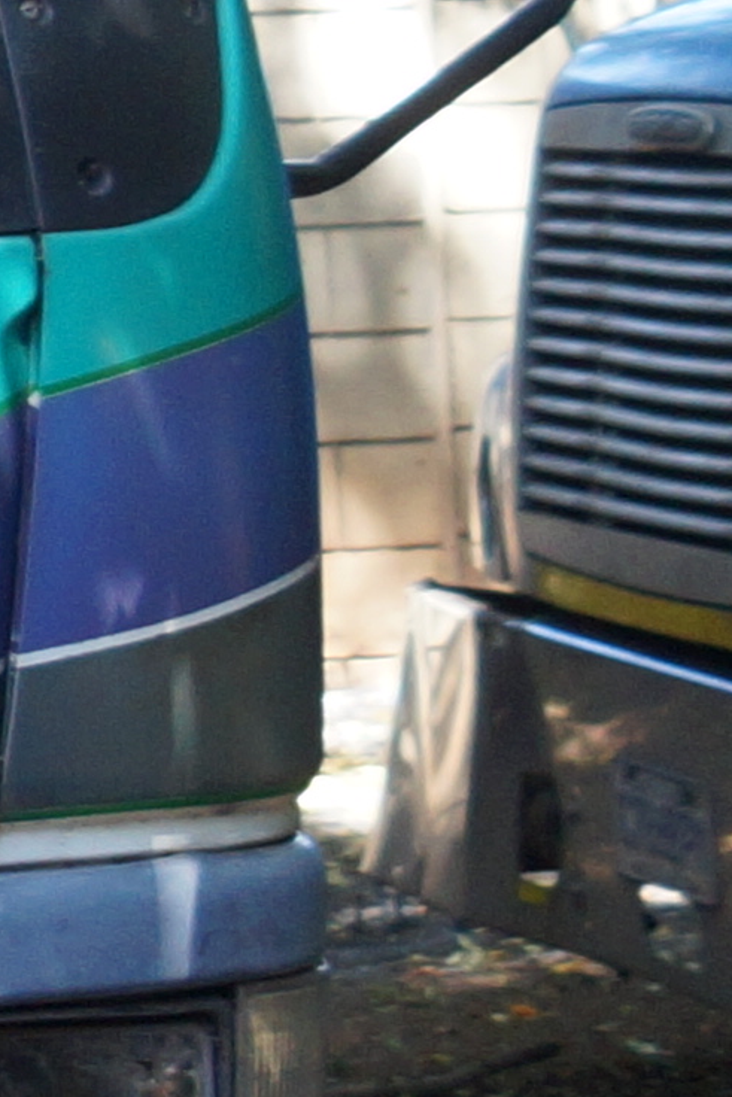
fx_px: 6097
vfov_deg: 10.2
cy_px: 83
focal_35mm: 200
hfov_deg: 6.0
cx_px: -1947
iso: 400
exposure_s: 1/100
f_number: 4.5
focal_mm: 18
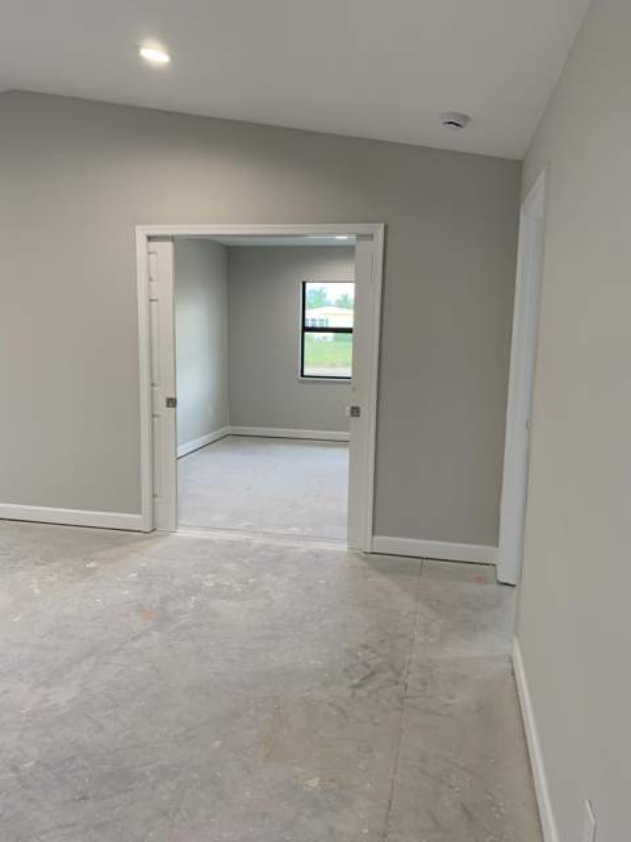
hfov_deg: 53.1
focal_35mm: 26
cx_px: 316
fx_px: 632
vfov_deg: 67.3
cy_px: 421
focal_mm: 4.25
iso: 80
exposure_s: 1/60
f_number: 1.8
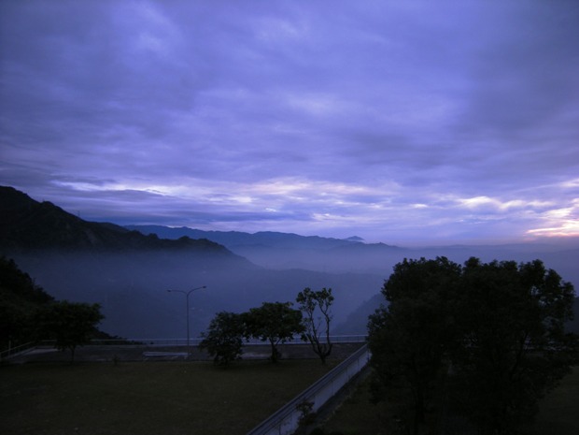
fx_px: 468
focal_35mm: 28
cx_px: 290
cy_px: 218
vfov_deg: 49.7
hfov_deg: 63.4
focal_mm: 4.7
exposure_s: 1/337
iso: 64
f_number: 2.8
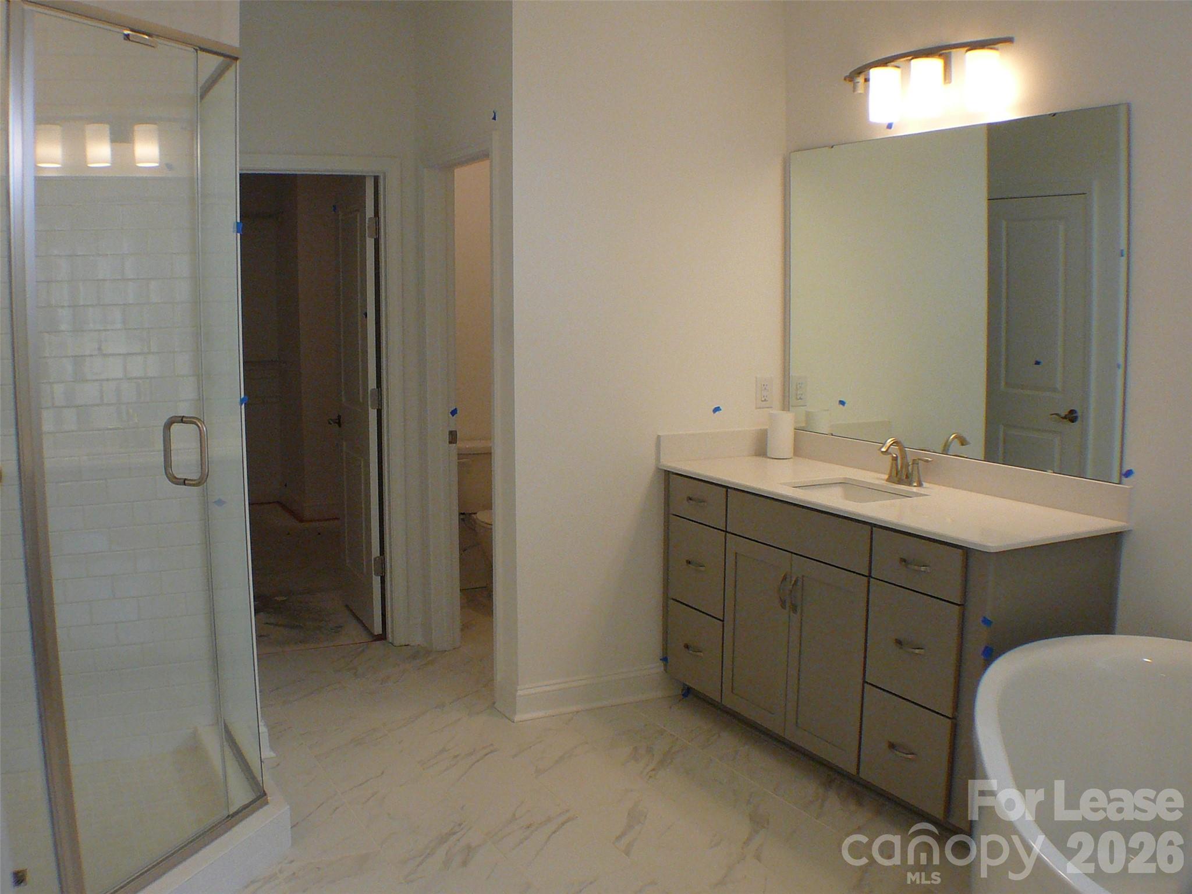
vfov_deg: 30.9
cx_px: 596
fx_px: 1618
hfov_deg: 40.4
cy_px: 447
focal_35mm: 47
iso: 200
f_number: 3.3
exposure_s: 1/100
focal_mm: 7
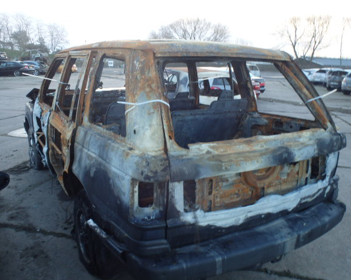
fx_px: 312
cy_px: 141
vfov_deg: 48.5
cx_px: 166
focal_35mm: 30
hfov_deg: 58.8
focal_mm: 5
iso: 160
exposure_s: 1/60
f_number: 3.9
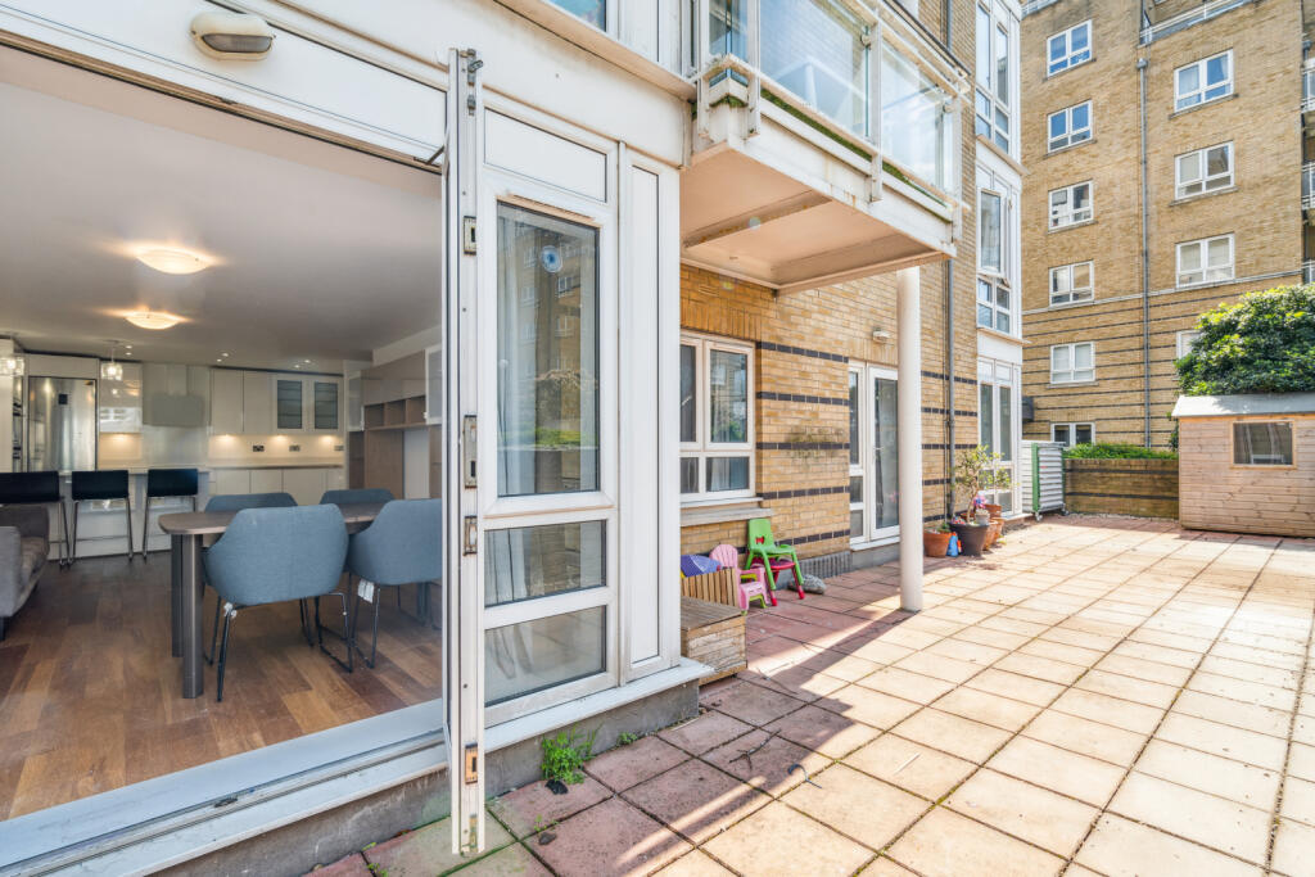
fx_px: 584
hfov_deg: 96.7
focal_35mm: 16
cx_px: 658
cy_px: 438
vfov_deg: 73.8
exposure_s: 1/200
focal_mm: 16
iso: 1000
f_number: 11
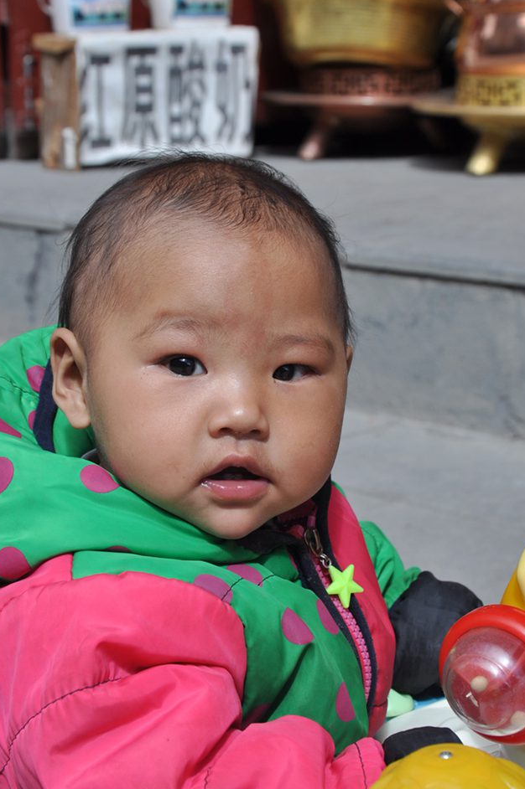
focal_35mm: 92
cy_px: 382
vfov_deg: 22.2
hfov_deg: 14.8
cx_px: 235
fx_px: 2017
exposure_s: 1/320
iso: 200
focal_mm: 48
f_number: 9
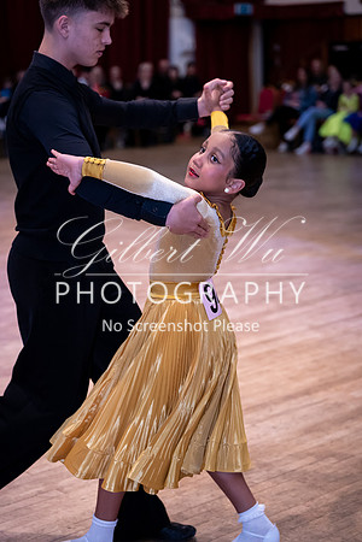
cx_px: 181
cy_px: 271
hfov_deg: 19.5
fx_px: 1056
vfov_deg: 28.8
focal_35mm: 70
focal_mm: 70
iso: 4000
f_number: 3.2
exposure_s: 1/400
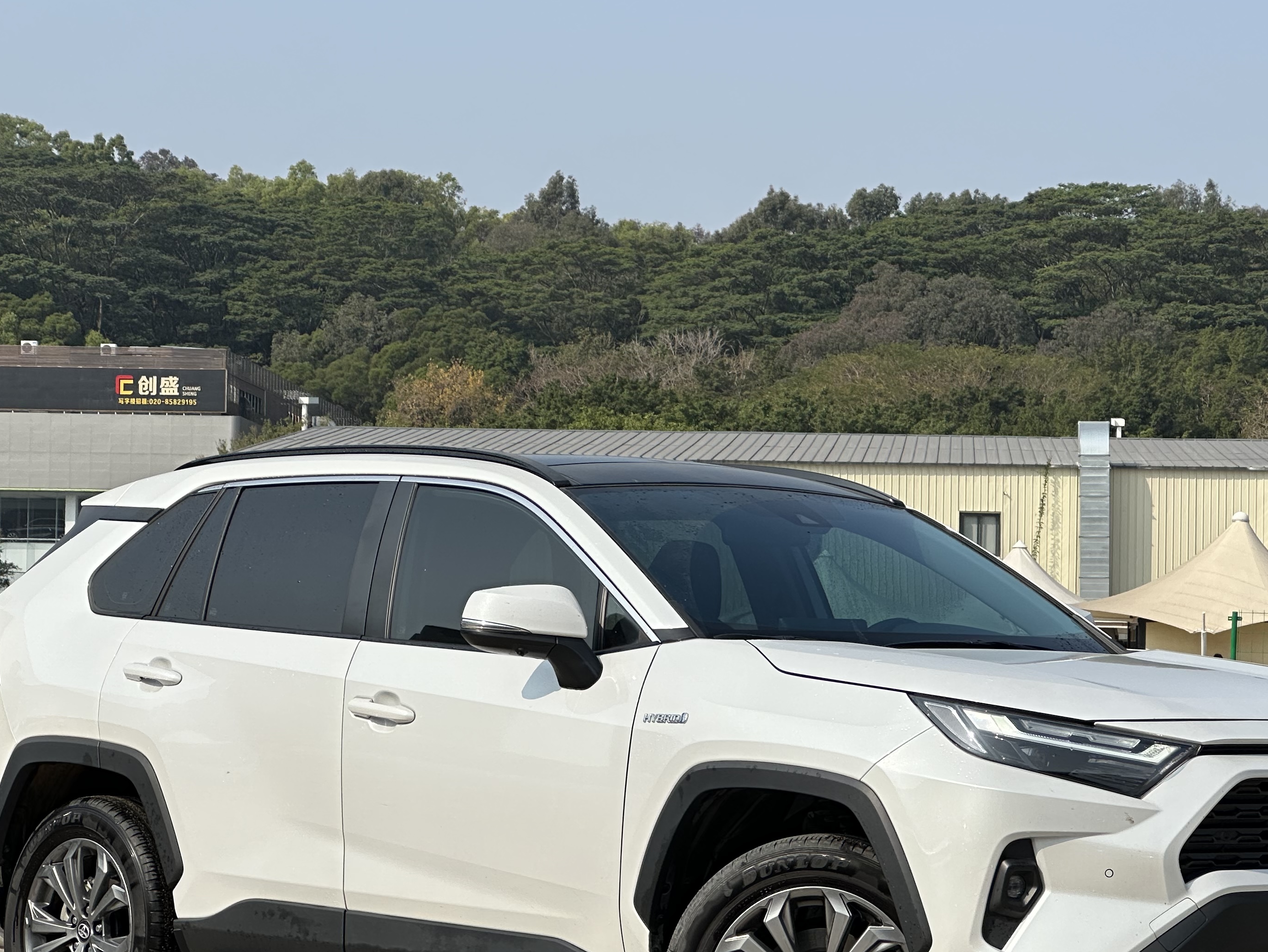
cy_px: 612
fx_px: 4140
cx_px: 698
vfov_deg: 13.1
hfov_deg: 17.4
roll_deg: -1.3
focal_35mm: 113
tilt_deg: +1.5
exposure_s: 1/1155
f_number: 2.8
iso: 32
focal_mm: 9
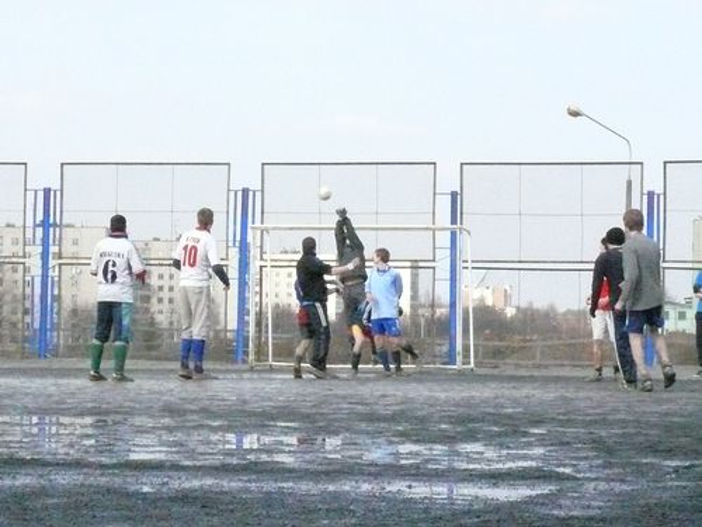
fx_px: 2738
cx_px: 351
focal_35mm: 135
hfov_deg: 14.6
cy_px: 264
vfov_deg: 11.0
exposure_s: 1/1000
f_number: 11
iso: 1600
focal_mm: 16.1
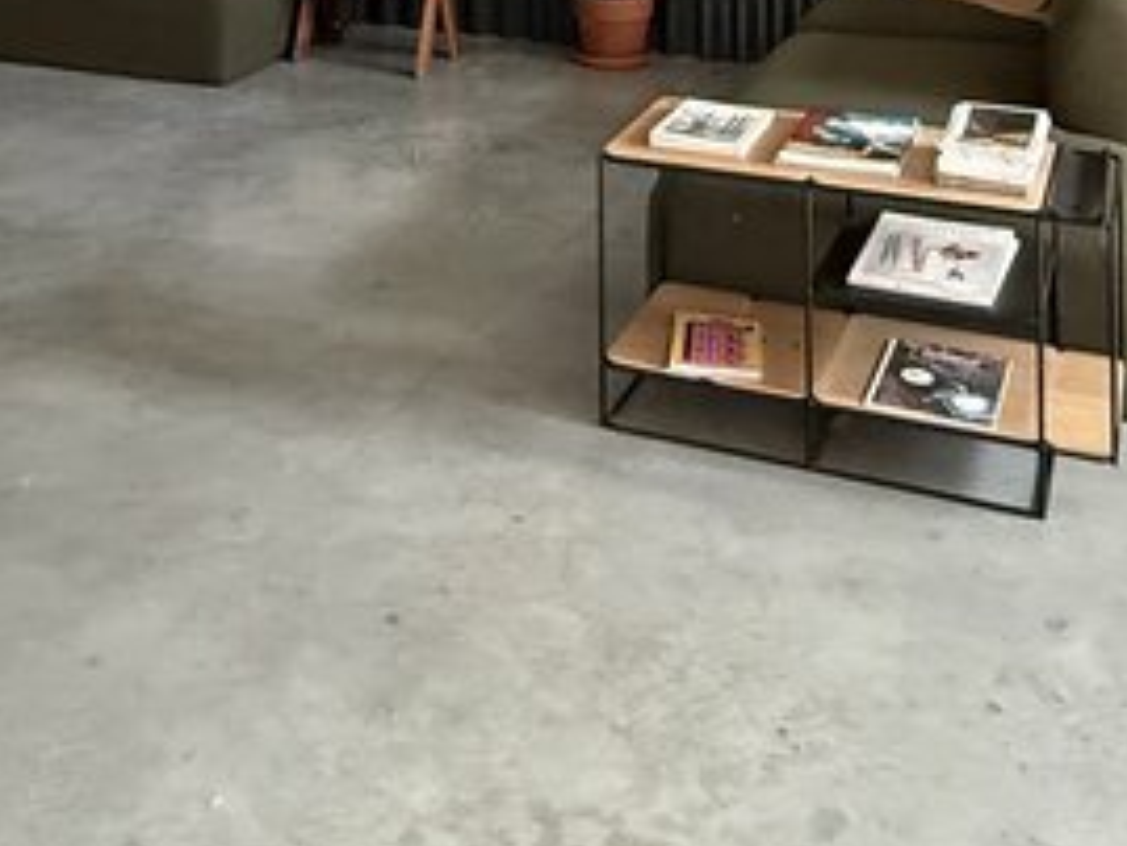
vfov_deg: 24.0
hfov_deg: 38.1
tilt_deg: +2.1
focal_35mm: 50
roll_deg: +1.7
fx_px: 1629
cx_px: 465
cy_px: -364
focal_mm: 2.22
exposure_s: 1/60
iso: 800
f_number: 2.2
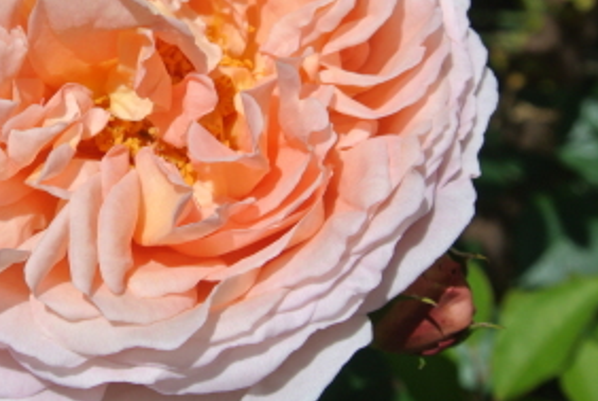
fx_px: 1181
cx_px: 100
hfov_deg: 27.7
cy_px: 82
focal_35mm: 71
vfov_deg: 19.1
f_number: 6.3
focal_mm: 15.1
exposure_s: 1/640
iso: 100
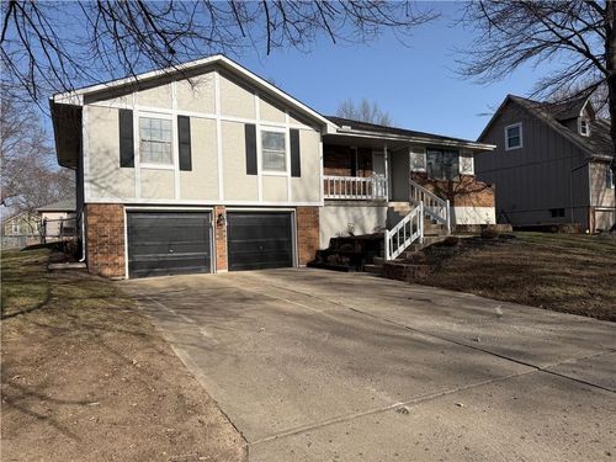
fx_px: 427
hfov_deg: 71.6
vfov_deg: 56.8
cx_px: 308
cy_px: 231
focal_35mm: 24
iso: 80
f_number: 1.78
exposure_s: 1/5714
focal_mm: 6.76
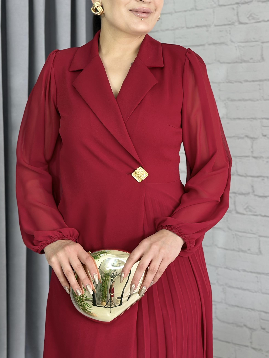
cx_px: 130
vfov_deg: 26.3
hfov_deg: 19.9
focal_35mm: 74
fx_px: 767
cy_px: 149
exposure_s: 1/100
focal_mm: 6.86
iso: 80
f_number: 1.78
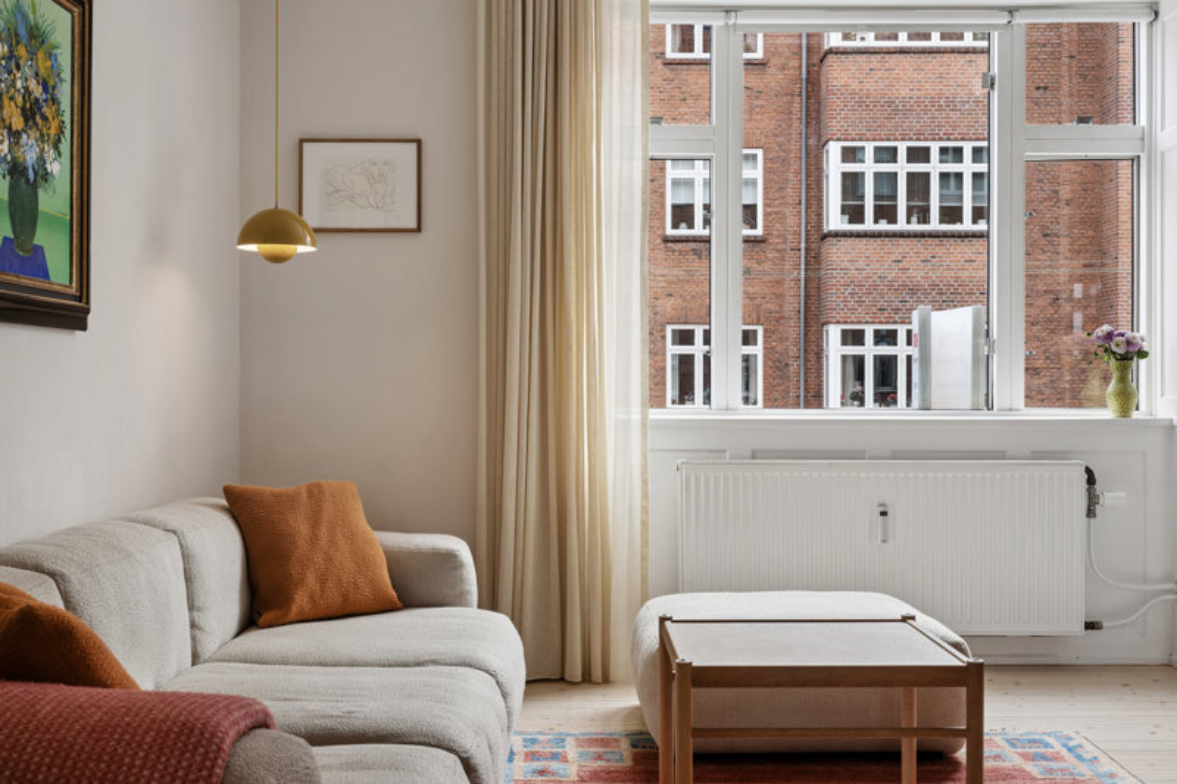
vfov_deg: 31.2
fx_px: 1405
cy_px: 392
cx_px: 588
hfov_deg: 45.4
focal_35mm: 43
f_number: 10
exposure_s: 1/50
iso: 160
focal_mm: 43
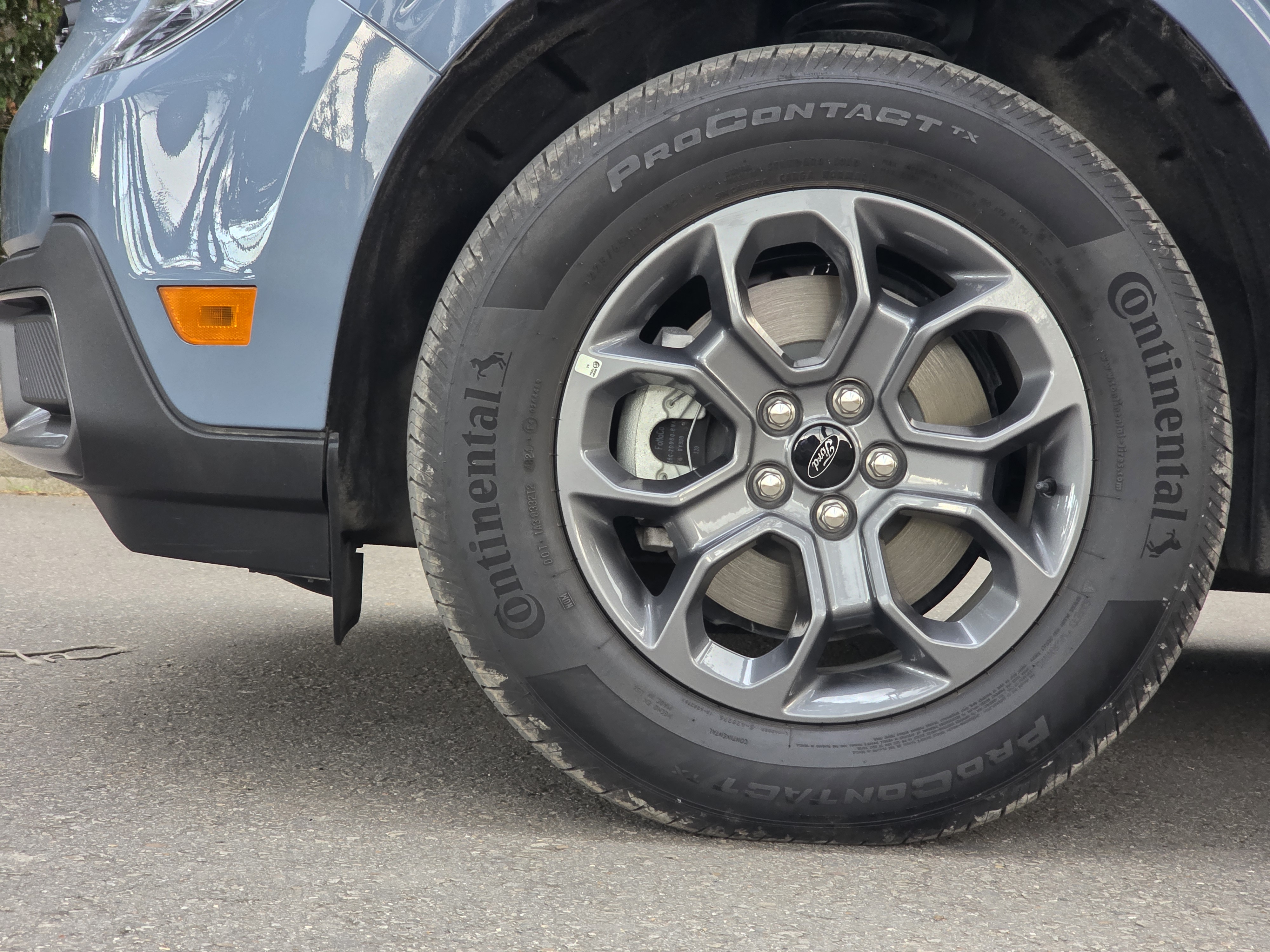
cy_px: 476
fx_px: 2531
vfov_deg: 21.3
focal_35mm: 69
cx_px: 635
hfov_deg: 28.2
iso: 320
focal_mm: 7.9
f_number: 2.4
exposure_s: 1/30
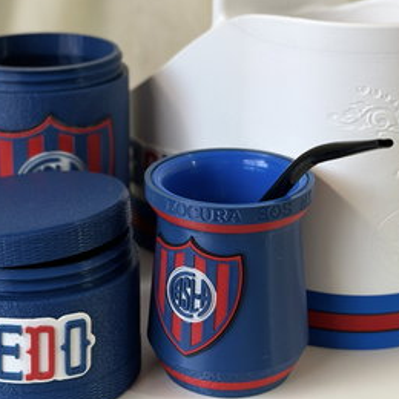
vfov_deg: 19.7
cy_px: 67
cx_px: 189
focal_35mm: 87
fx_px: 1135
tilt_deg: -15.1
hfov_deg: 19.9
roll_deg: -1.3
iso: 160
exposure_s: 1/50
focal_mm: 6.86
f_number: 1.78
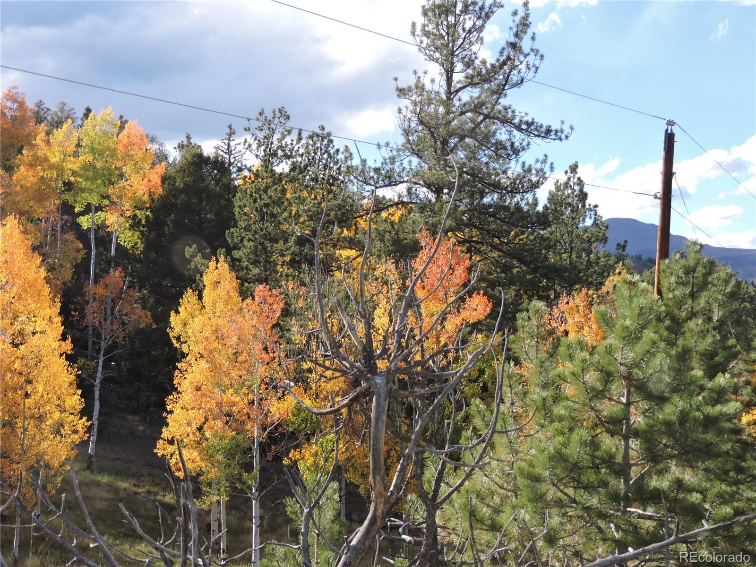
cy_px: 284
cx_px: 378
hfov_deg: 27.8
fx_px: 1529
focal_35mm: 70
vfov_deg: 21.0
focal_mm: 12.5
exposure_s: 1/800
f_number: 3.9
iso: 250
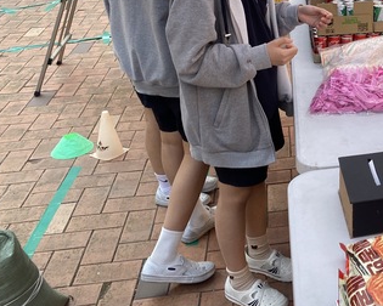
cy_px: 4
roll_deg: +0.7
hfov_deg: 29.7
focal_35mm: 58
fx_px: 657
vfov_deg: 25.0
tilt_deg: -14.8
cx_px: 405
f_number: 1.8
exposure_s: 1/217
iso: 32
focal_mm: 4.25
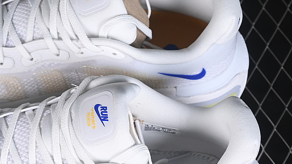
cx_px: 65
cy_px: 118
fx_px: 1154
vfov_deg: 8.1
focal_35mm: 149
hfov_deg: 14.4
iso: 160
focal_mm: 50
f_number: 7.1
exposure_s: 1/80
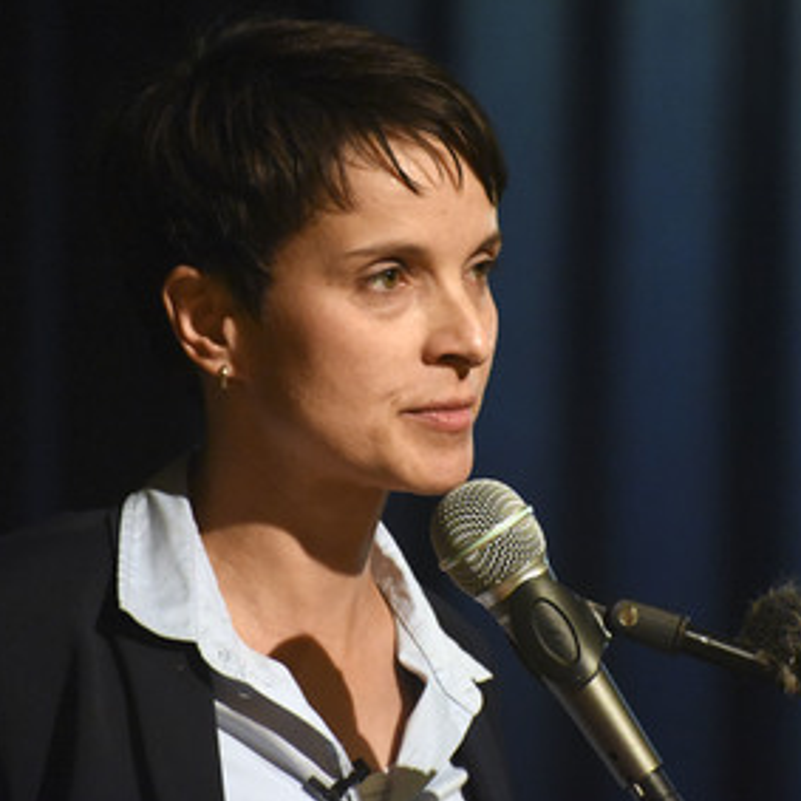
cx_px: 485
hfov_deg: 4.3
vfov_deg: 4.3
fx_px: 10629
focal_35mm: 406
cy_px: 416
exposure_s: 1/250
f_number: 5.6
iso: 12800
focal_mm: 300
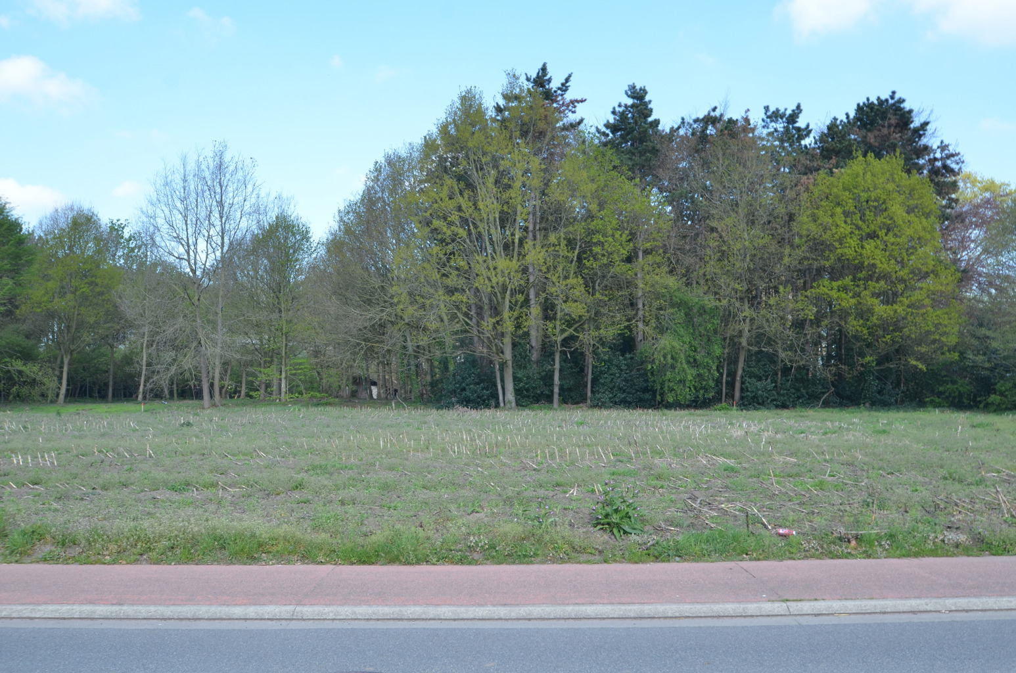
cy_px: 336
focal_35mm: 33
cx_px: 508
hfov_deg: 57.3
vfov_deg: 39.8
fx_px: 929
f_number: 7.1
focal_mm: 22
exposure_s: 1/200
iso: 200
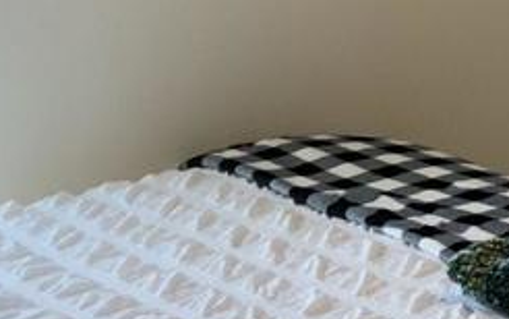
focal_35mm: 128
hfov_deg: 15.5
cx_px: 656
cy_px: -253
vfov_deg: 9.7
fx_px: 1776
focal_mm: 3
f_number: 1.8
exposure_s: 1/60
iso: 125
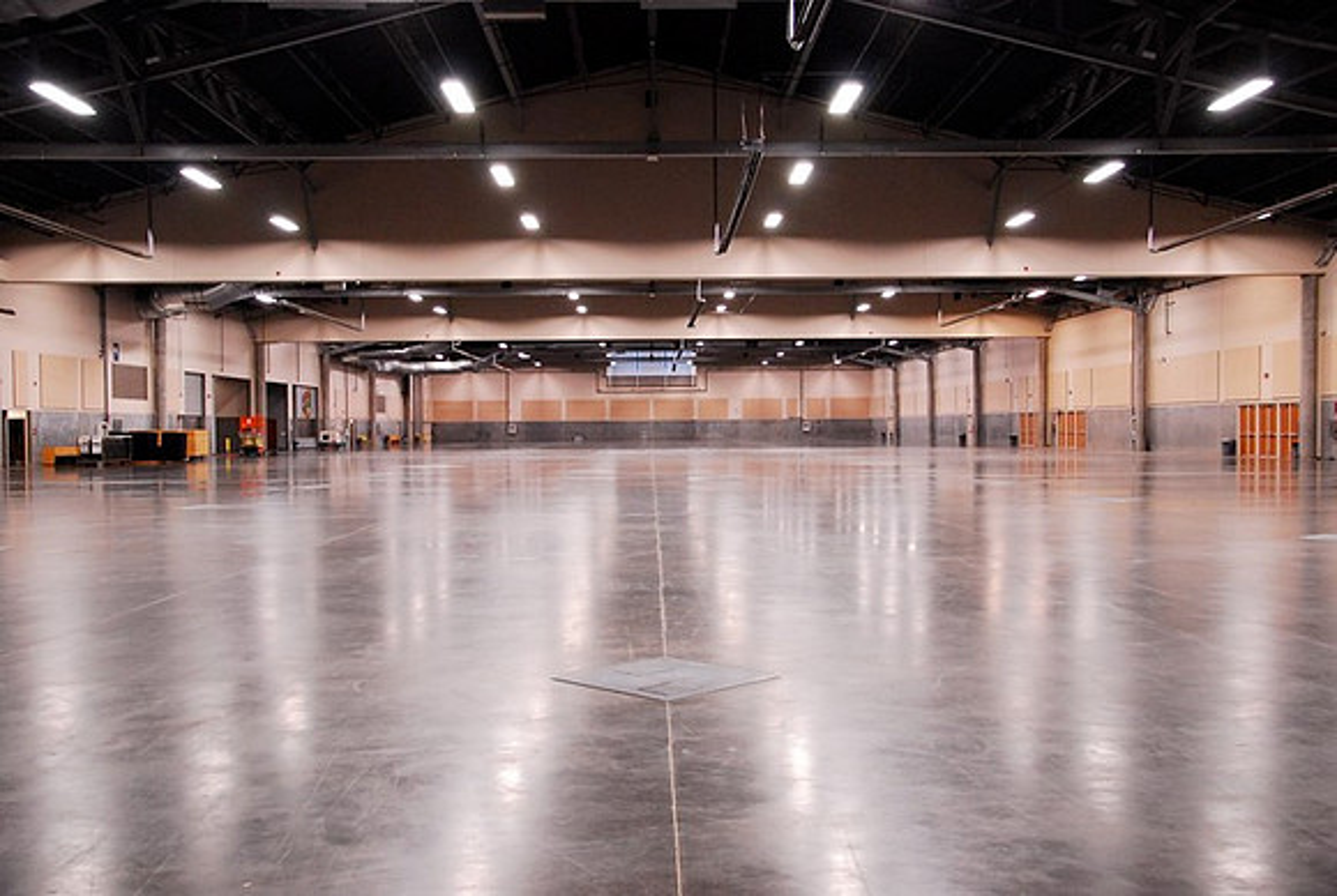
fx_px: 1339
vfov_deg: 37.0
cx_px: 668
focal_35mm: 36
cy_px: 448
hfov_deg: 53.0
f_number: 4.8
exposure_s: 1/45
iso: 800
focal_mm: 24
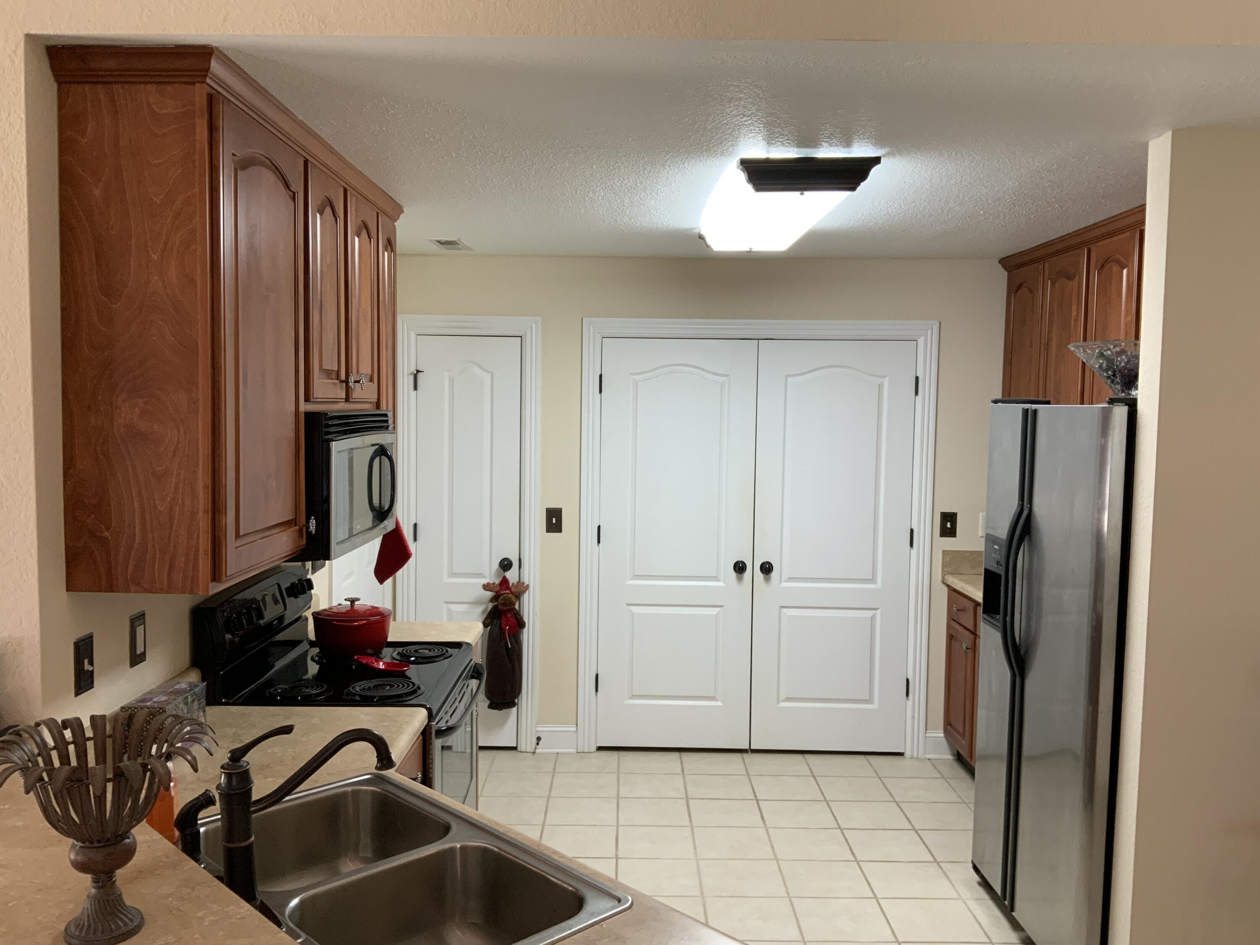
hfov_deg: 61.7
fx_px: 1056
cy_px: 472
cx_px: 630
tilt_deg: -3.8
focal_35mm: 29
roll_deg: -1.6
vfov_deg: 48.2
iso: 80
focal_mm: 3
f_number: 1.8
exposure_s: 1/60
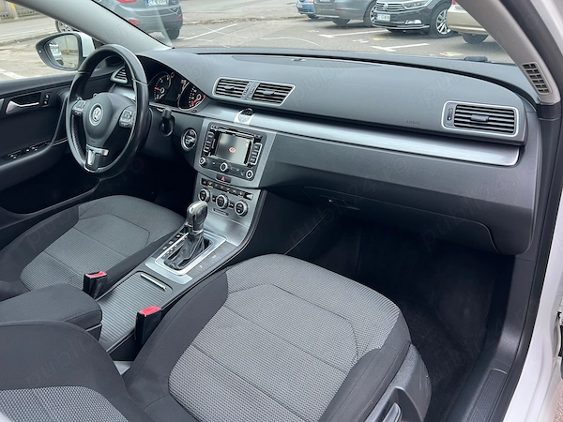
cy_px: 211
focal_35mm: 26
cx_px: 282
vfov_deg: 53.1
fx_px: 423
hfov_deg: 67.3
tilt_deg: -28.5
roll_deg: +4.6
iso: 250
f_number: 1.5
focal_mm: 5.7
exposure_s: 1/60
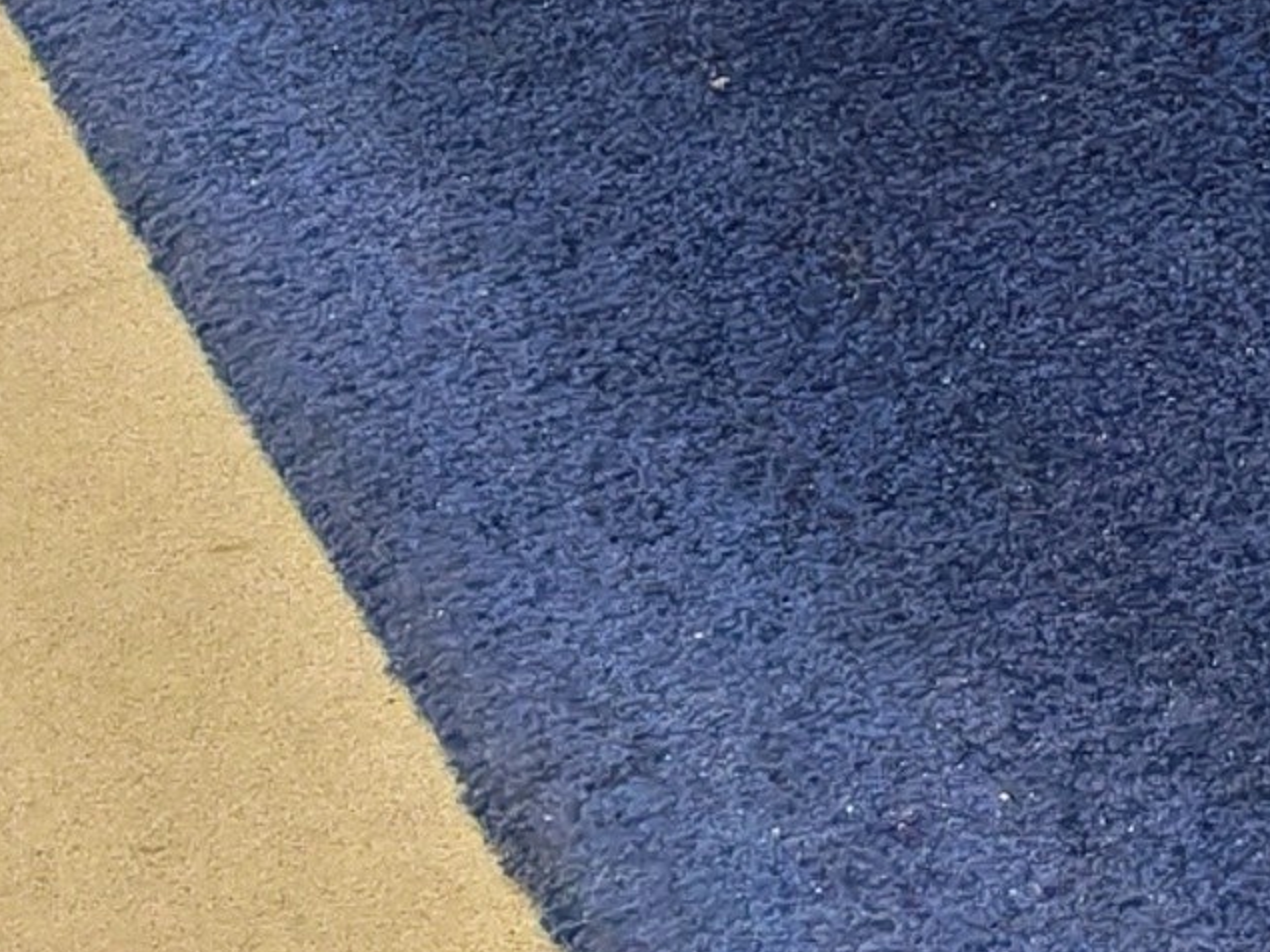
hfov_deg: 8.5
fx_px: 7813
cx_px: 3004
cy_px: -1738
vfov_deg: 6.5
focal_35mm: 213
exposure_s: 1/100
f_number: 1.9
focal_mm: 6.12
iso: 884
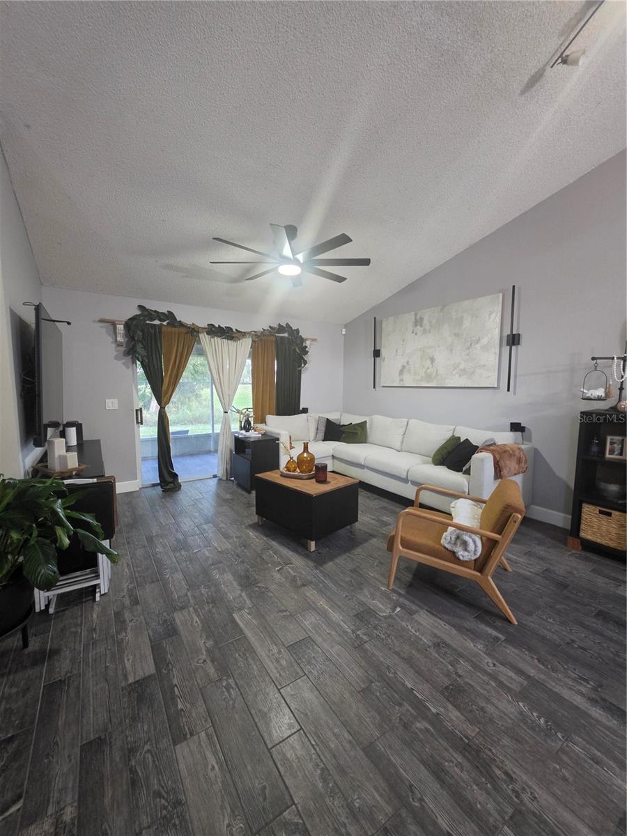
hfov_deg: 89.9
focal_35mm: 13
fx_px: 314
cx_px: 314
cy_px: 418
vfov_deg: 106.2
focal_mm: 2.2
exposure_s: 1/60
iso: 640
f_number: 1.9
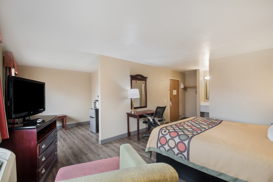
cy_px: 91
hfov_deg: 100.5
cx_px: 136
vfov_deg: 77.2
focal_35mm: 15
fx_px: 114
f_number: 8
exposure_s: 1/2
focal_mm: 10
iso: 400
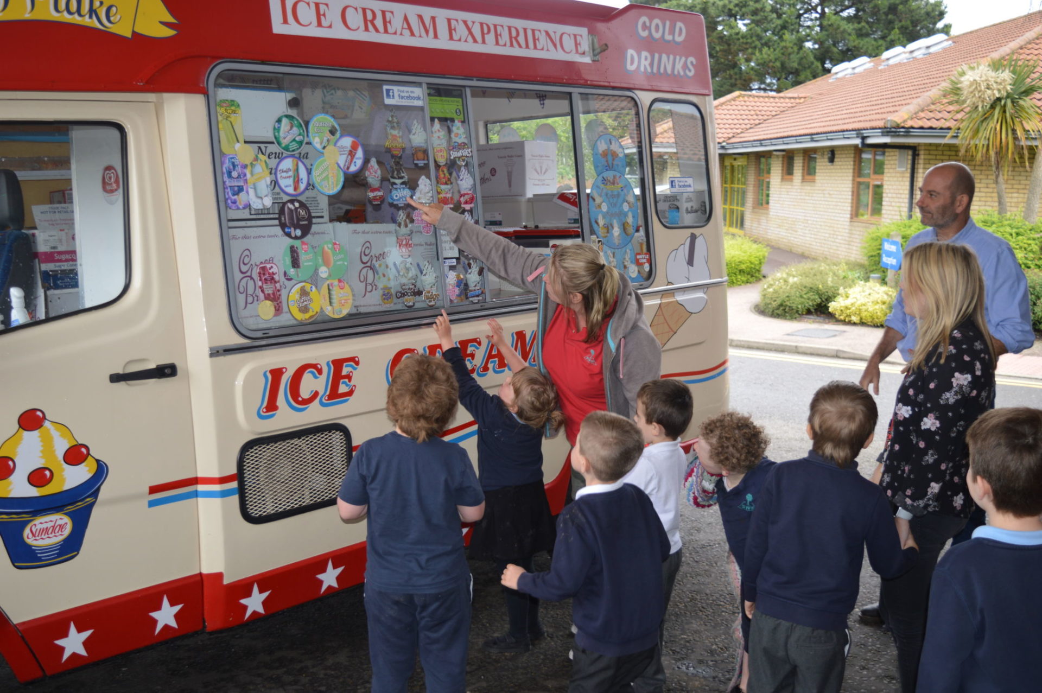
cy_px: 346
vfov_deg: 34.2
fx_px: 1128
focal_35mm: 39
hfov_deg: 49.6
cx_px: 521
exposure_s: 1/125
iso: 125
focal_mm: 26
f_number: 4
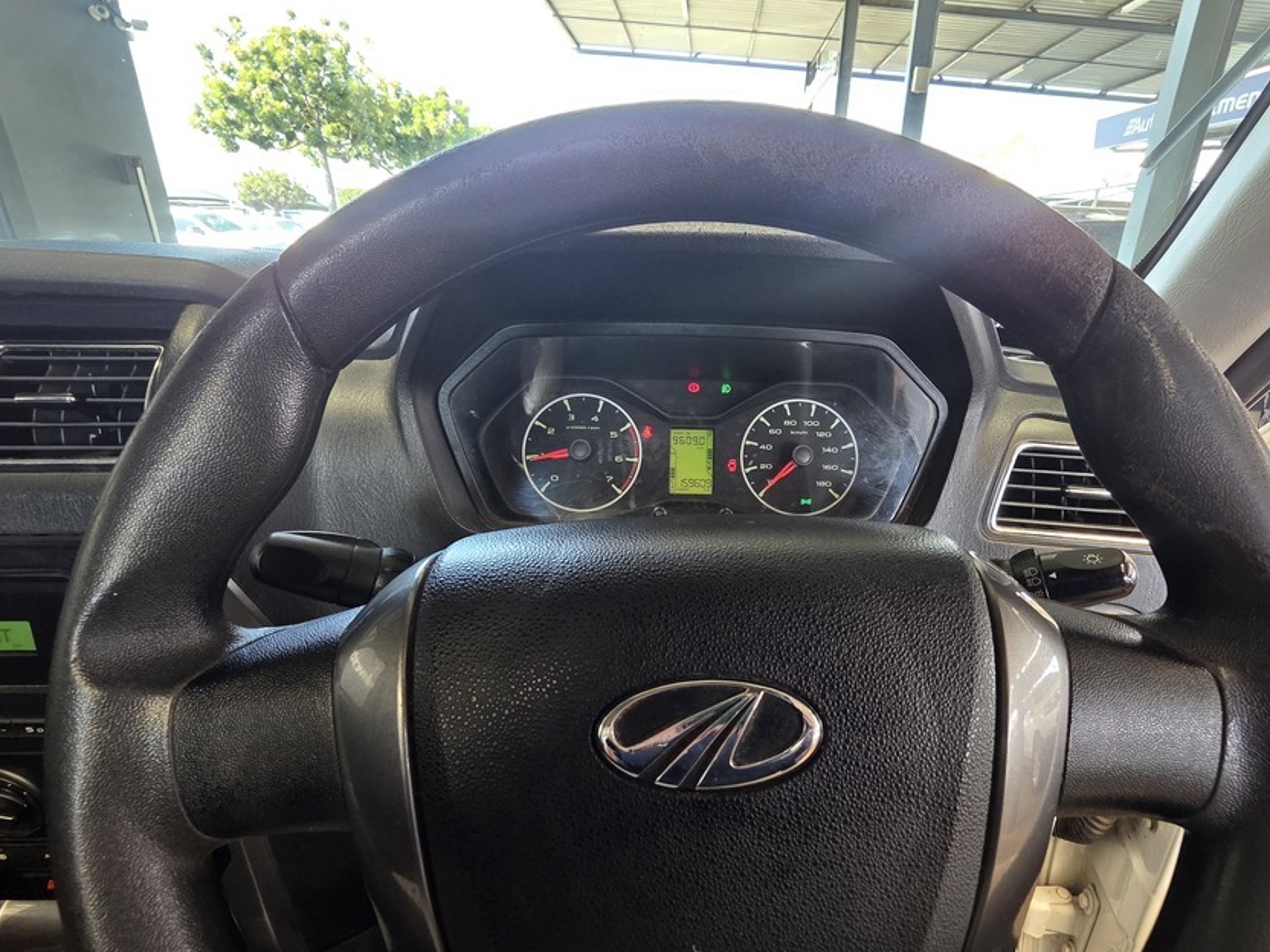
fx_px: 587
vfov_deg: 78.0
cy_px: 513
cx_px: 699
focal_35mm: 16
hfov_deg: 94.2
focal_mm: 2.2
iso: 250
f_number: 2.2
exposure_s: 1/50
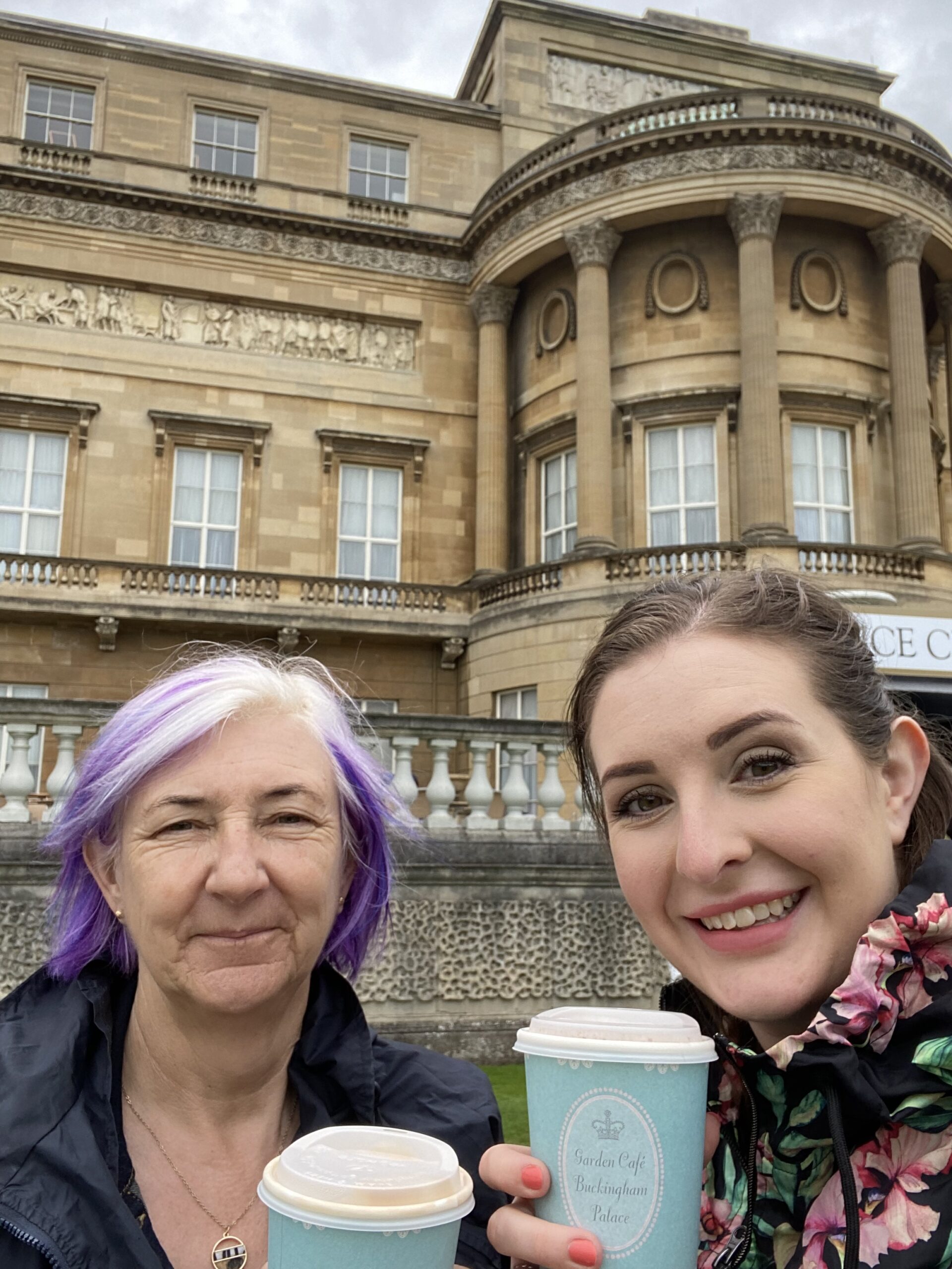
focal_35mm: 30
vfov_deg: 60.0
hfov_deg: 46.8
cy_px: 634
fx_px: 1100
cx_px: 476
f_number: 2.2
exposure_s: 1/311
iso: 25
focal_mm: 2.71
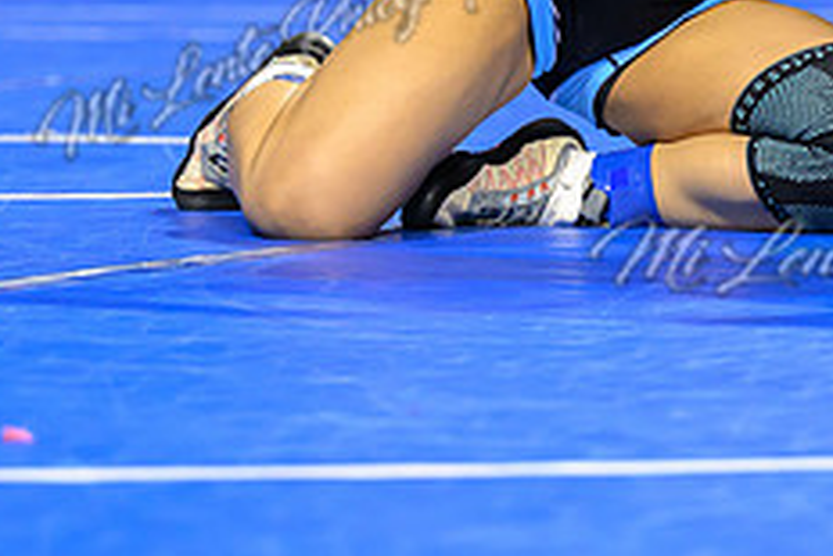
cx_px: 835
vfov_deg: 4.1
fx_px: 7779
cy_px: 60
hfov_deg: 6.1
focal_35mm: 336
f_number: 2.8
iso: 4000
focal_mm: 105
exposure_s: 1/800
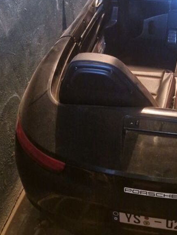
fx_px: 361
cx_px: 155
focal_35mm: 53
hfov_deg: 26.7
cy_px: 71
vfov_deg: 35.6
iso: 1250
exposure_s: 1/25
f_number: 1.8
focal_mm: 5.4
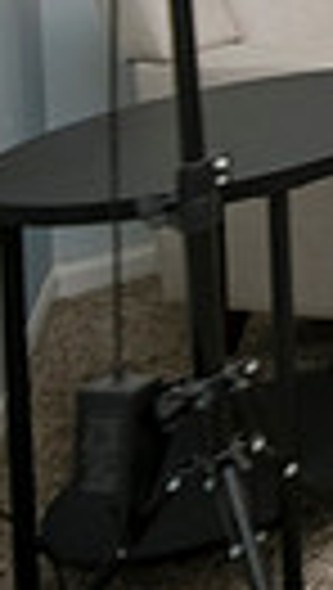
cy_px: -250
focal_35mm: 65
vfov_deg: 25.7
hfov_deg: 8.5
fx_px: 1017
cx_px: 1287
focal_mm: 14
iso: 800
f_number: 4
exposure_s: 1/250
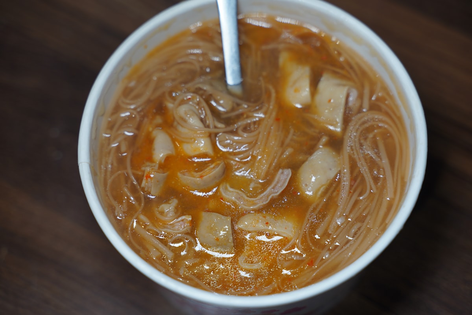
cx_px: 236
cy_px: 158
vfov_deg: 18.2
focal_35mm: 75
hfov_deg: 27.0
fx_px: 983
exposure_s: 1/80
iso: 200
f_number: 4
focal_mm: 75
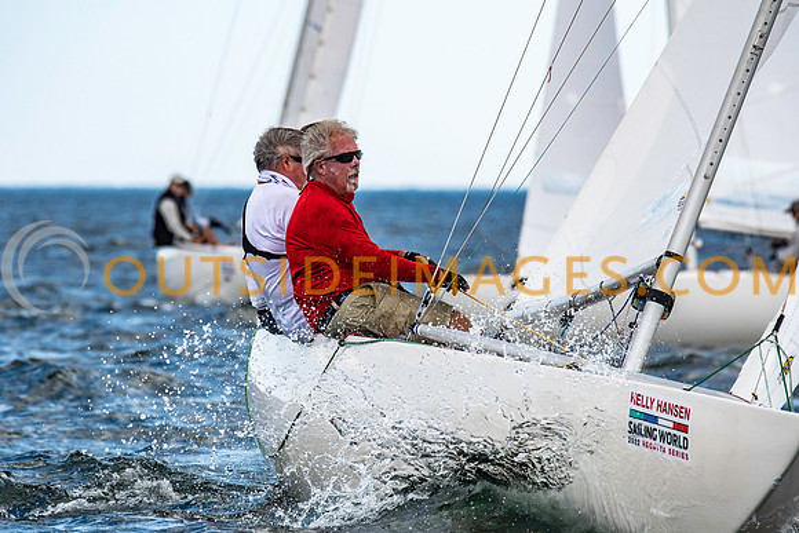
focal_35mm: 473
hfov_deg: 4.4
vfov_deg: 2.9
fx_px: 10501
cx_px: 387
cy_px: 264
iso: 320
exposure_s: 1/1600
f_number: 5.6
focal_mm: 300
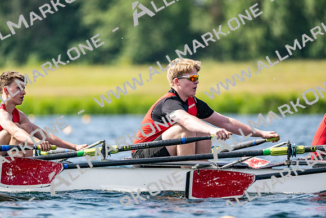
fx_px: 3623
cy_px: 109
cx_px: 163
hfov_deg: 5.2
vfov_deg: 3.4
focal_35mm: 400
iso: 320
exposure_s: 1/2500
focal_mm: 400
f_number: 4.5
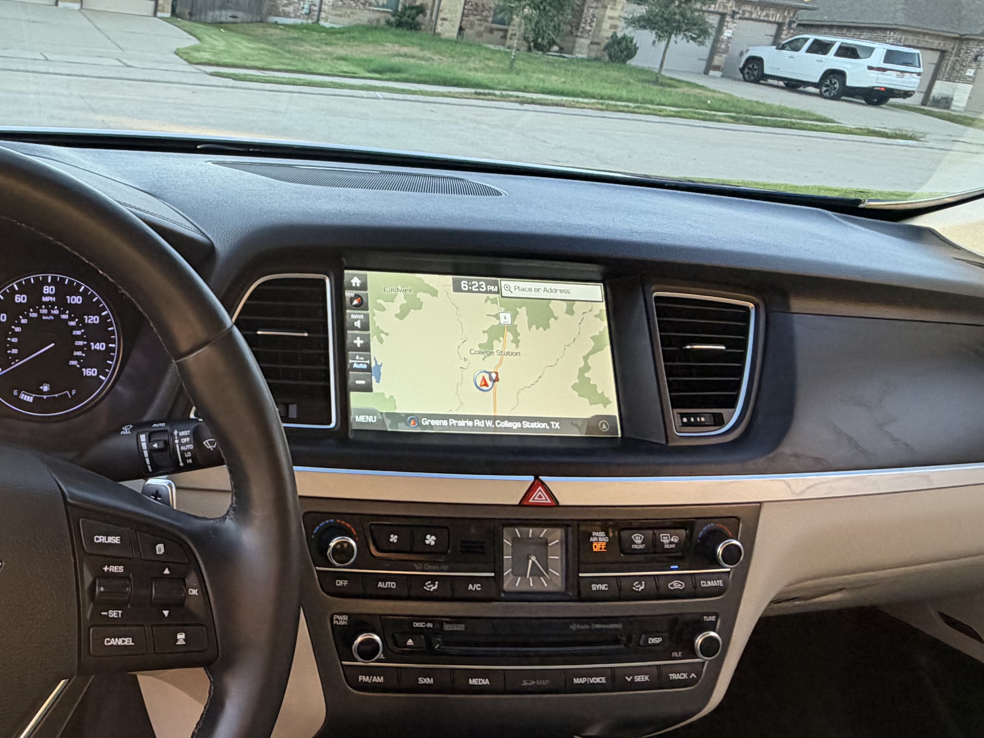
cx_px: 159
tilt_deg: -16.7
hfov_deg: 52.1
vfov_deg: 43.8
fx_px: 910
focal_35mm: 32
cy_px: 280
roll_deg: -6.3
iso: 64
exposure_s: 1/121
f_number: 2.2
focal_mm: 2.22
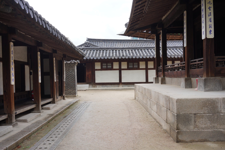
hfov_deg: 54.4
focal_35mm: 35
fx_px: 219
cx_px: 112
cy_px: 75
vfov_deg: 37.9
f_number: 8
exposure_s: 1/100
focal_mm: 35
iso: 250
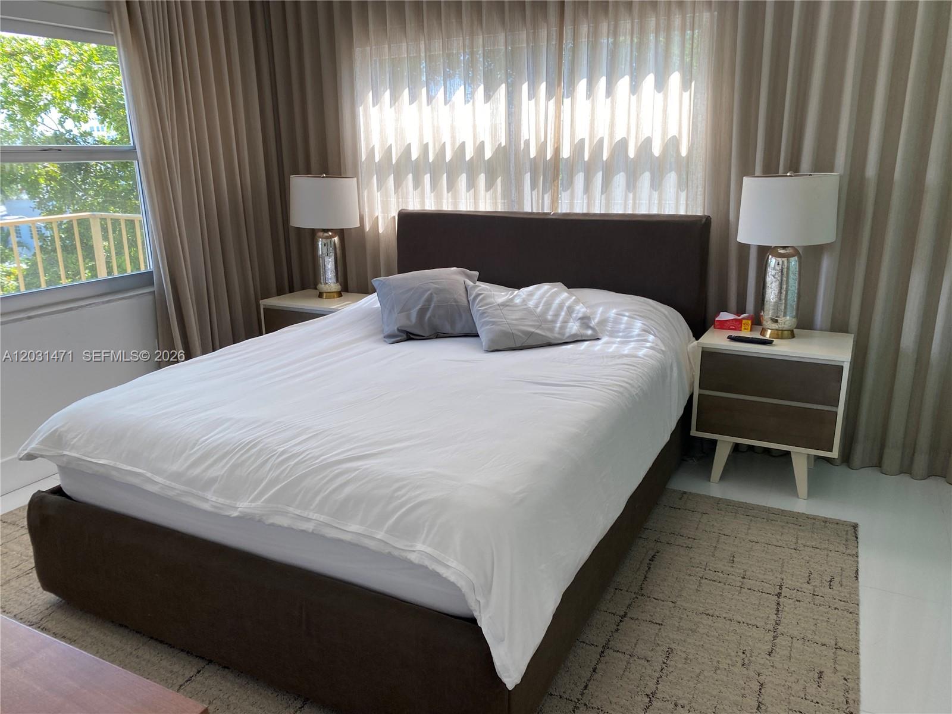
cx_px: 476
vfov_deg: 53.1
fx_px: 715
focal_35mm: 26
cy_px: 357
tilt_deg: -15.3
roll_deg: +1.6
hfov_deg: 67.3
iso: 32
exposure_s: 1/123
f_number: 1.8
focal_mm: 4.25
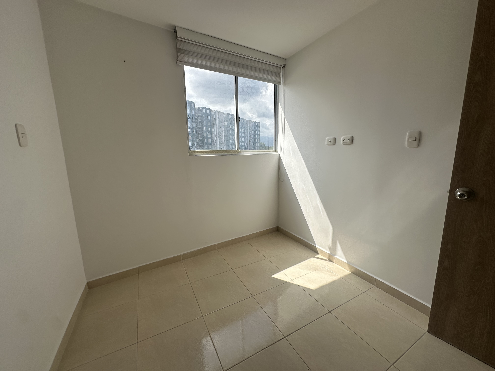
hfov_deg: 102.1
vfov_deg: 85.7
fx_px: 200
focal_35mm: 14
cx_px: 248
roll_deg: +0.5
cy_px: 186
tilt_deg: -8.8
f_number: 2.2
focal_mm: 2.22
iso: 50
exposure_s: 1/1770
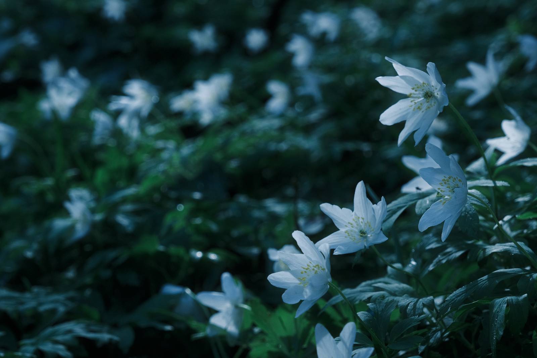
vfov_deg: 18.0
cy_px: 179
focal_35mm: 76
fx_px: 1134
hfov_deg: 26.6
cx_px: 268
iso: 640
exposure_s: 1/210
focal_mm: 50.5
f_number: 8
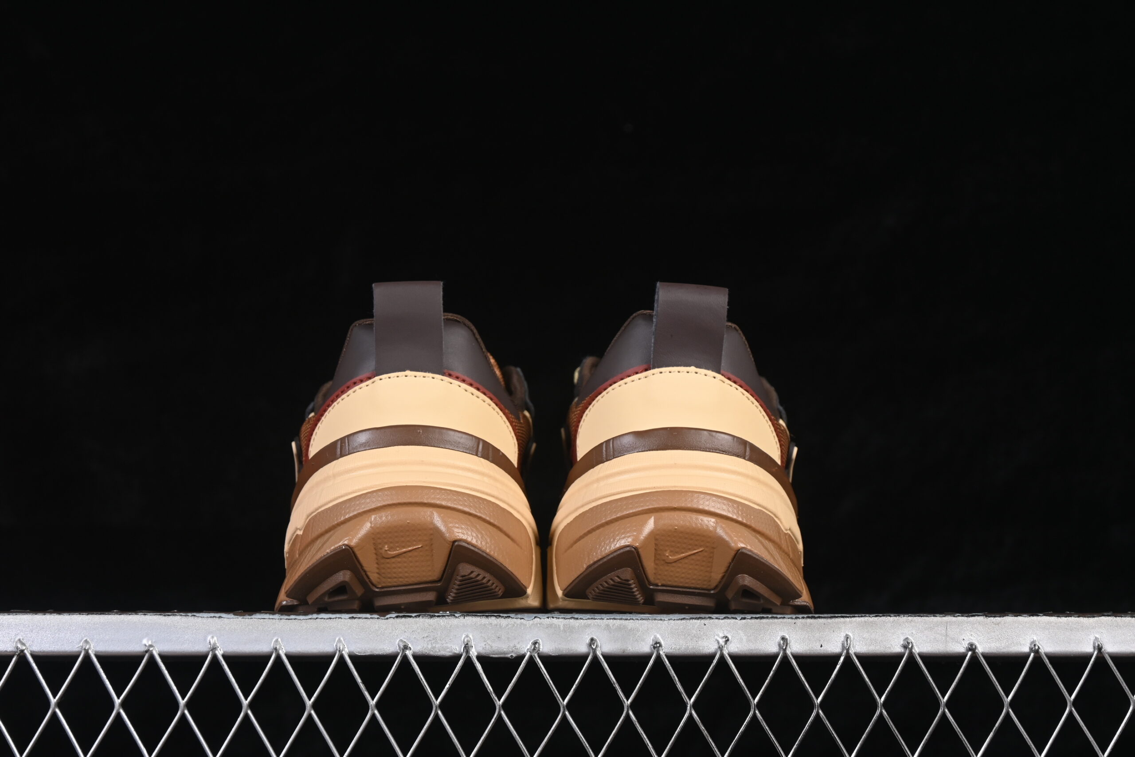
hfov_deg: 27.0
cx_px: 568
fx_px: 2365
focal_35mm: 75
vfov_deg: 18.2
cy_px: 378
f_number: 7.1
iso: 160
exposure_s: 1/80
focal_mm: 50
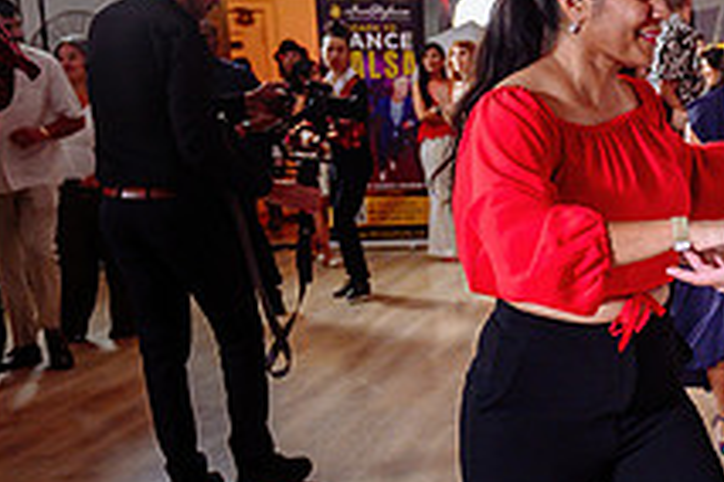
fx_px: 1428
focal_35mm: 71
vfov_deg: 19.0
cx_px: 836
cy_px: 372
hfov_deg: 25.9
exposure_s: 1/250
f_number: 2.8
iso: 1250
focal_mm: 17.5
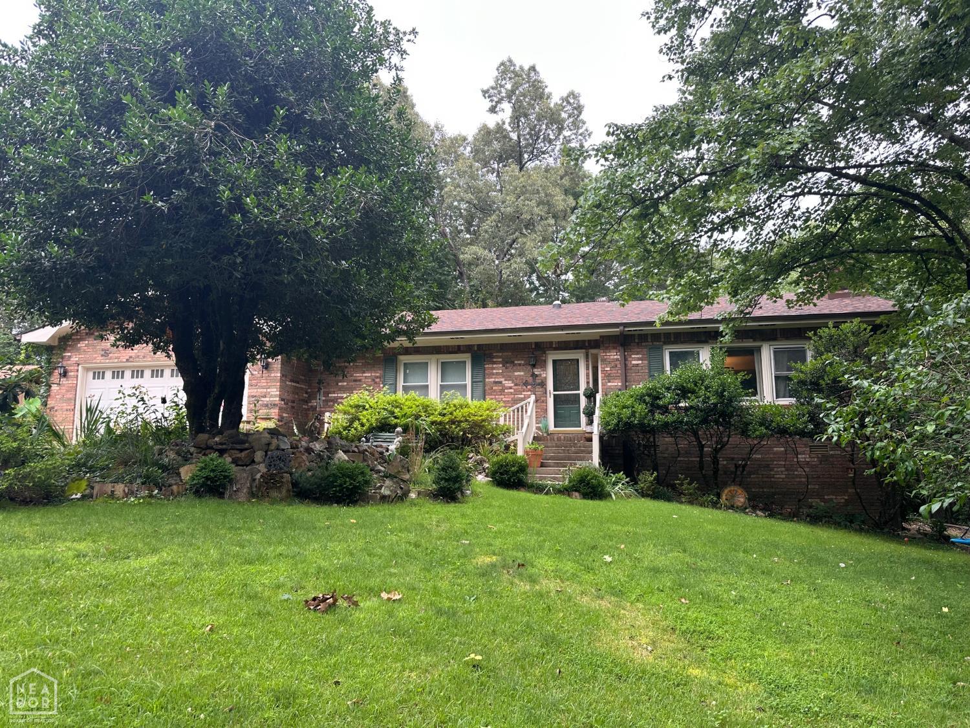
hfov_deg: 71.6
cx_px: 485
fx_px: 673
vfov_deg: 56.8
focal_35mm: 24
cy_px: 364
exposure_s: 1/167
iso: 64
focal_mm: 6.86
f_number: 1.78
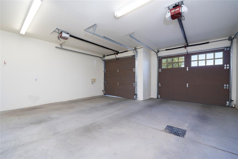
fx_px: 93
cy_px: 80
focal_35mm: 14
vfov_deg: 81.2
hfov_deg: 104.3
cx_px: 119
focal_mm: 14
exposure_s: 1/40
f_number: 8
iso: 400
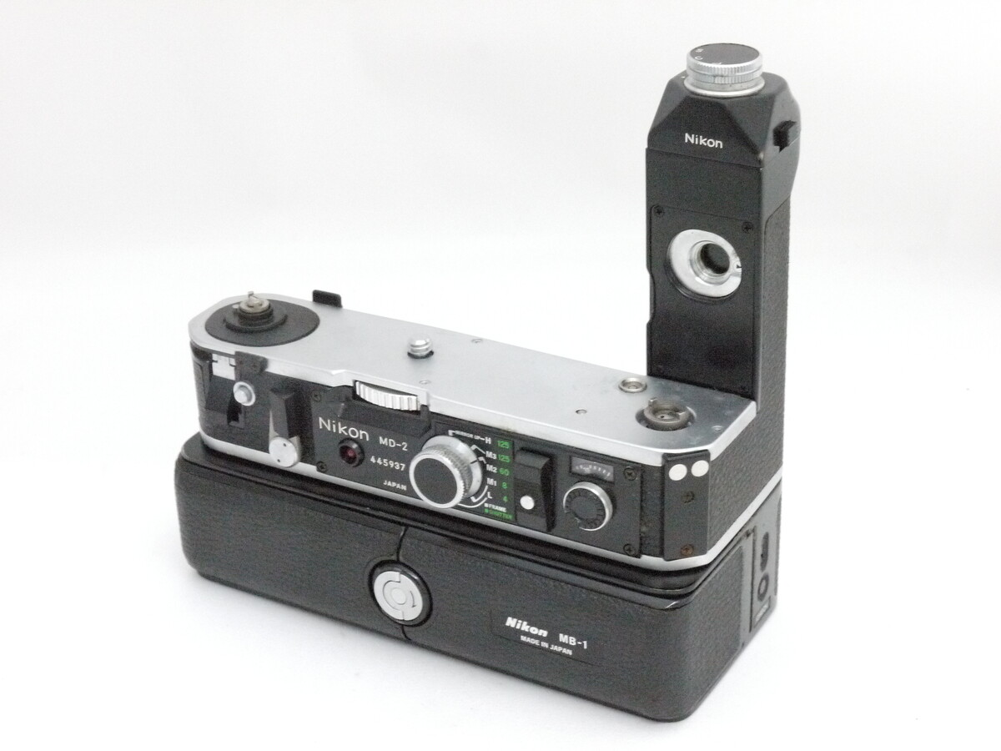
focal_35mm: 70
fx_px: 2024
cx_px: 500
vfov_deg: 21.0
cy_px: 376
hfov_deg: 27.8
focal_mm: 35
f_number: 14
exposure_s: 1/30
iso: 3200
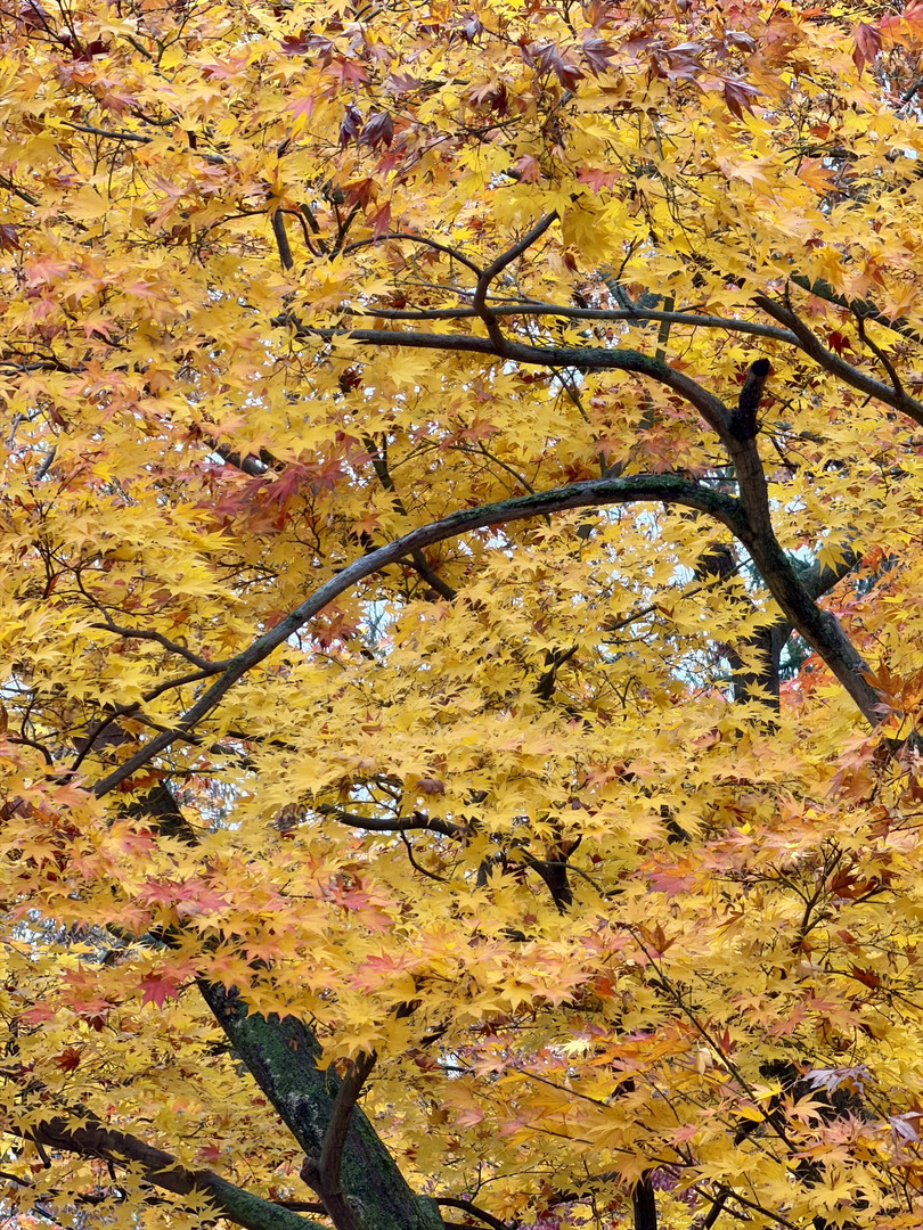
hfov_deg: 7.4
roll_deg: -0.3
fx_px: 7110
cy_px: 615
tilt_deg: +12.8
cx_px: 462
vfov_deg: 9.9
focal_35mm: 200
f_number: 2.8
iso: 160
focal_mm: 16.89
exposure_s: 1/121
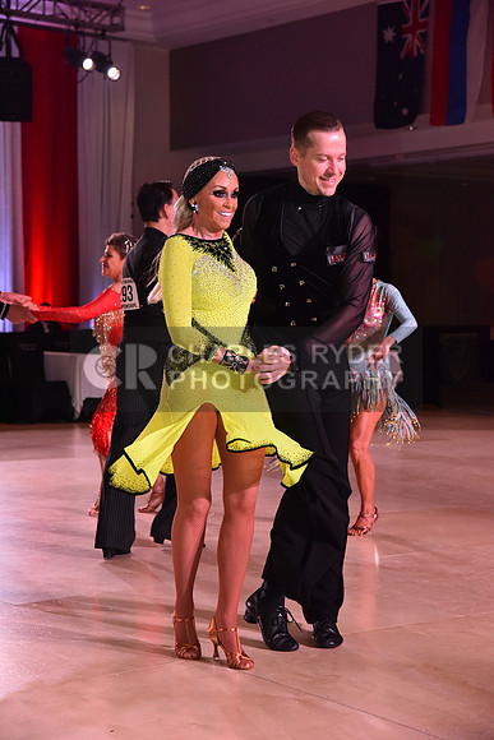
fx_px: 1543
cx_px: 247
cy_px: 370
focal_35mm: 75
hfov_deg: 18.2
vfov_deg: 27.0
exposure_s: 1/320
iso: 2500
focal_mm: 75
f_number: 6.3
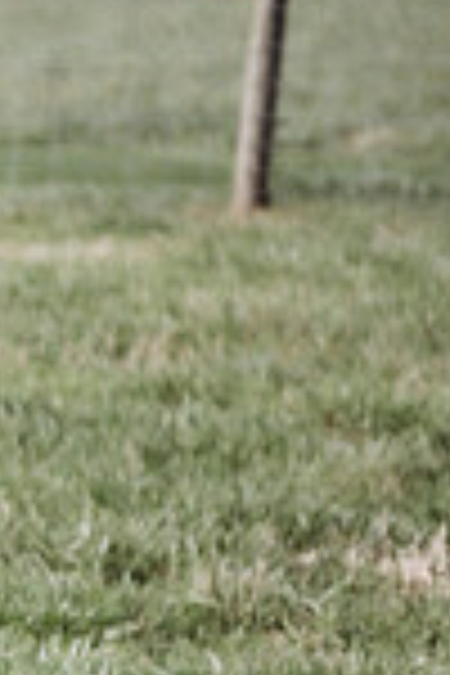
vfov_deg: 7.6
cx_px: -819
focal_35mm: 270
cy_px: 520
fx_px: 5062
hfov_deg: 4.9
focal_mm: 70
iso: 100
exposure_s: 1/1250
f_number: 2.8
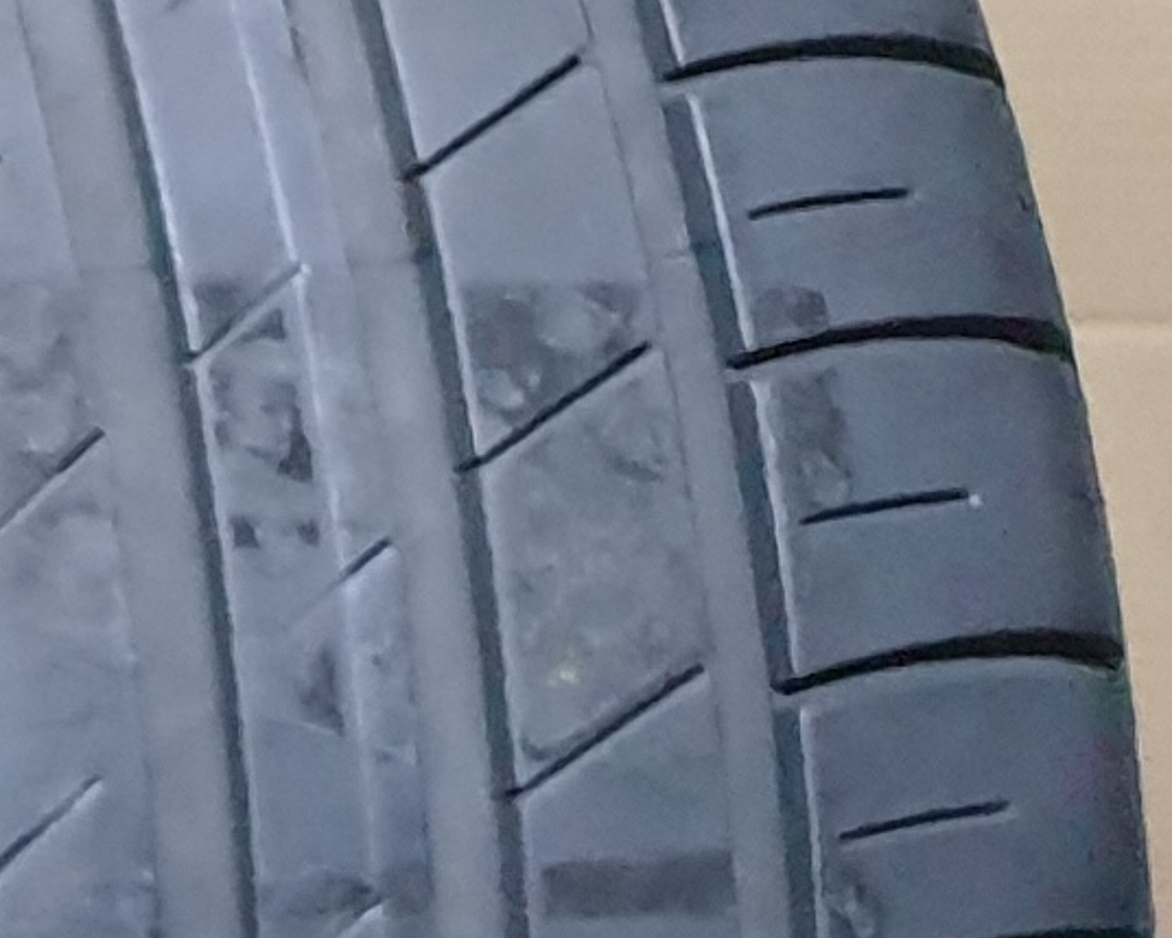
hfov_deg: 7.7
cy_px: 732
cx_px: -3114
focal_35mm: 191
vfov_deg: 8.1
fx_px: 6626
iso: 250
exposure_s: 1/20
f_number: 1.5
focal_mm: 4.3
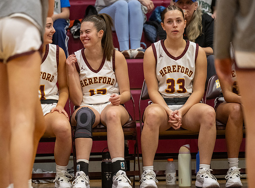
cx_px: 109
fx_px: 2422
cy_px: 82
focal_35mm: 331
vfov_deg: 4.4
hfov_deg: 6.0
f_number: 2.8
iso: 2800
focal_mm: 200
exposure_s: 1/640
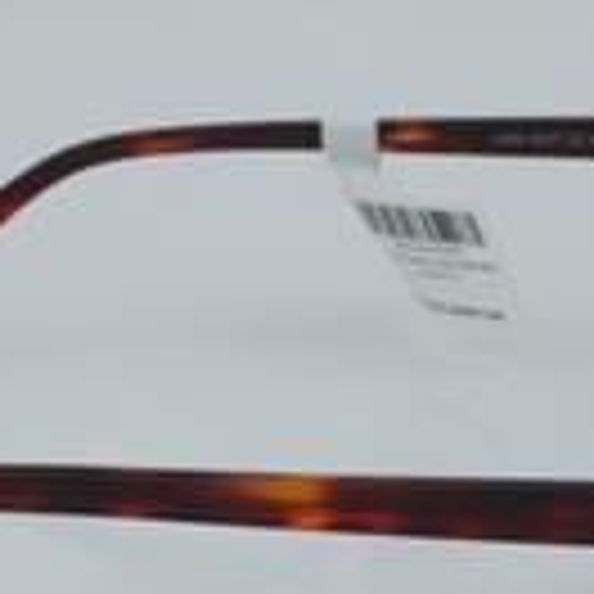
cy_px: 450
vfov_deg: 10.1
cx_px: 302
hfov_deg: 10.1
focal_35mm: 173
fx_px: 3364
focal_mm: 45
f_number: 32
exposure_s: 1/4
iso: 100
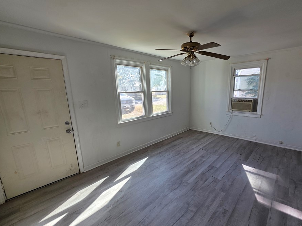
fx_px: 131
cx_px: 171
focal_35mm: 15
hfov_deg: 97.6
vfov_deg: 81.7
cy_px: 120
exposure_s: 1/120
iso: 40
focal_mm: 2.2
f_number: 1.9
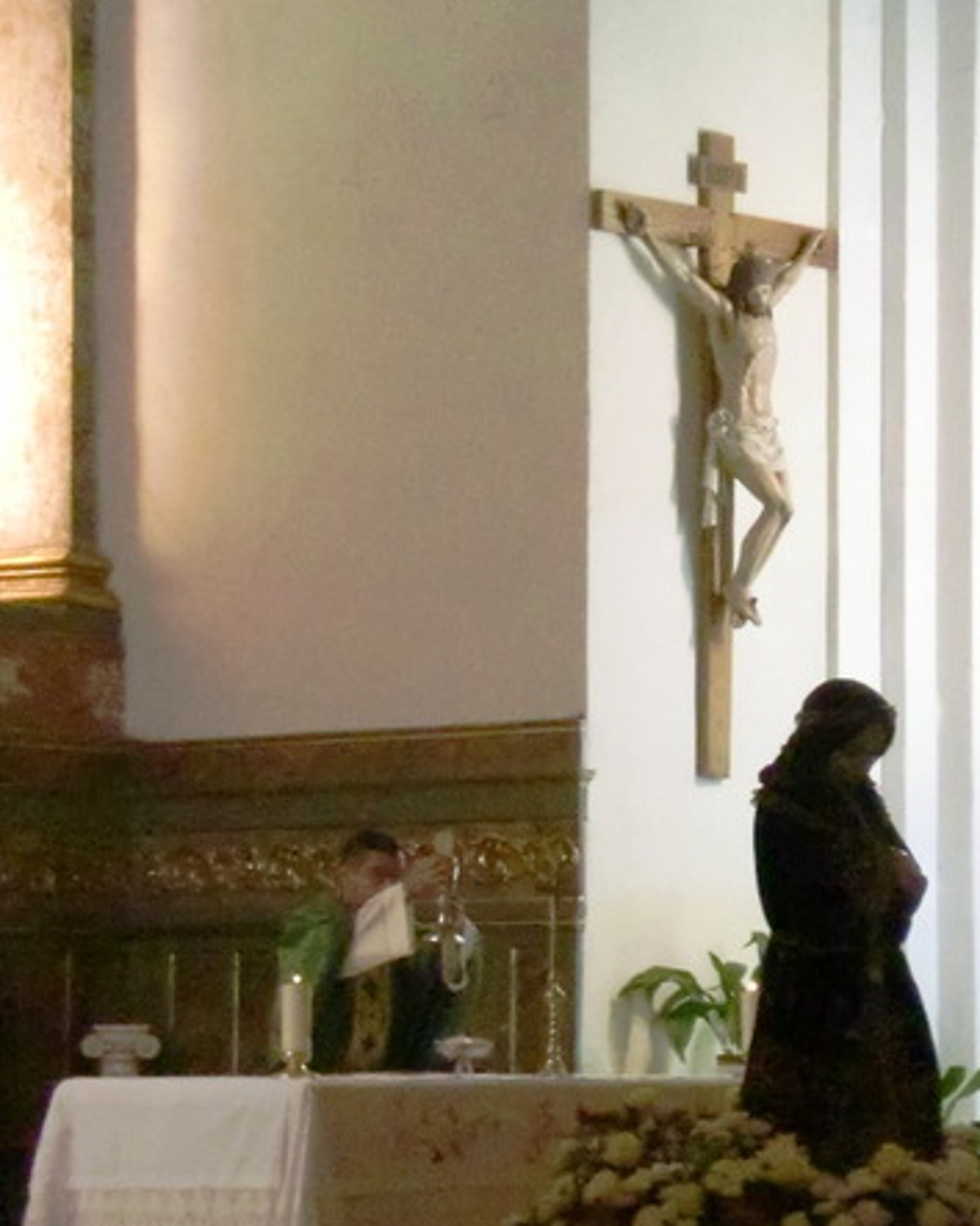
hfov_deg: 11.4
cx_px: 652
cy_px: 717
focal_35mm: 135
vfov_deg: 14.3
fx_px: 4898
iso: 1600
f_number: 5
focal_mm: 14.49
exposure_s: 1/80
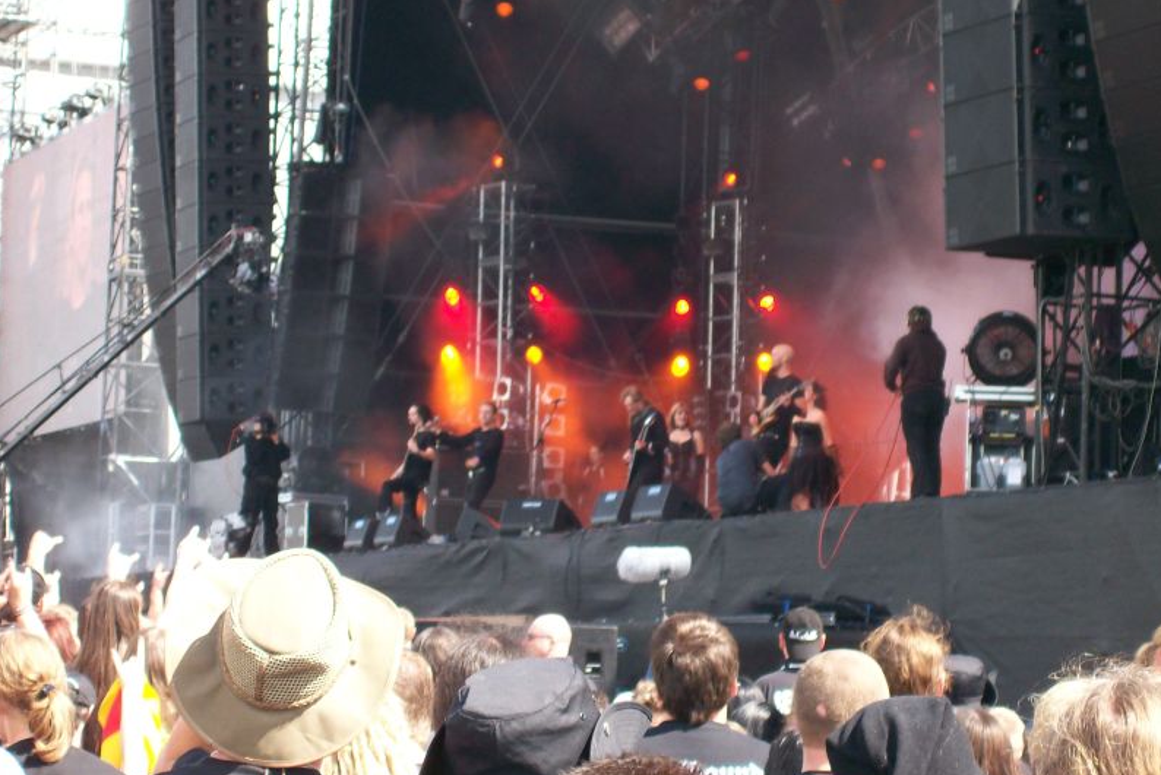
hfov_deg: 18.1
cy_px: 363
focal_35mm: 113
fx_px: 3645
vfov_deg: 12.1
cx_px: 582
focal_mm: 18
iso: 80
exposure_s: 1/125
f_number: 4.8
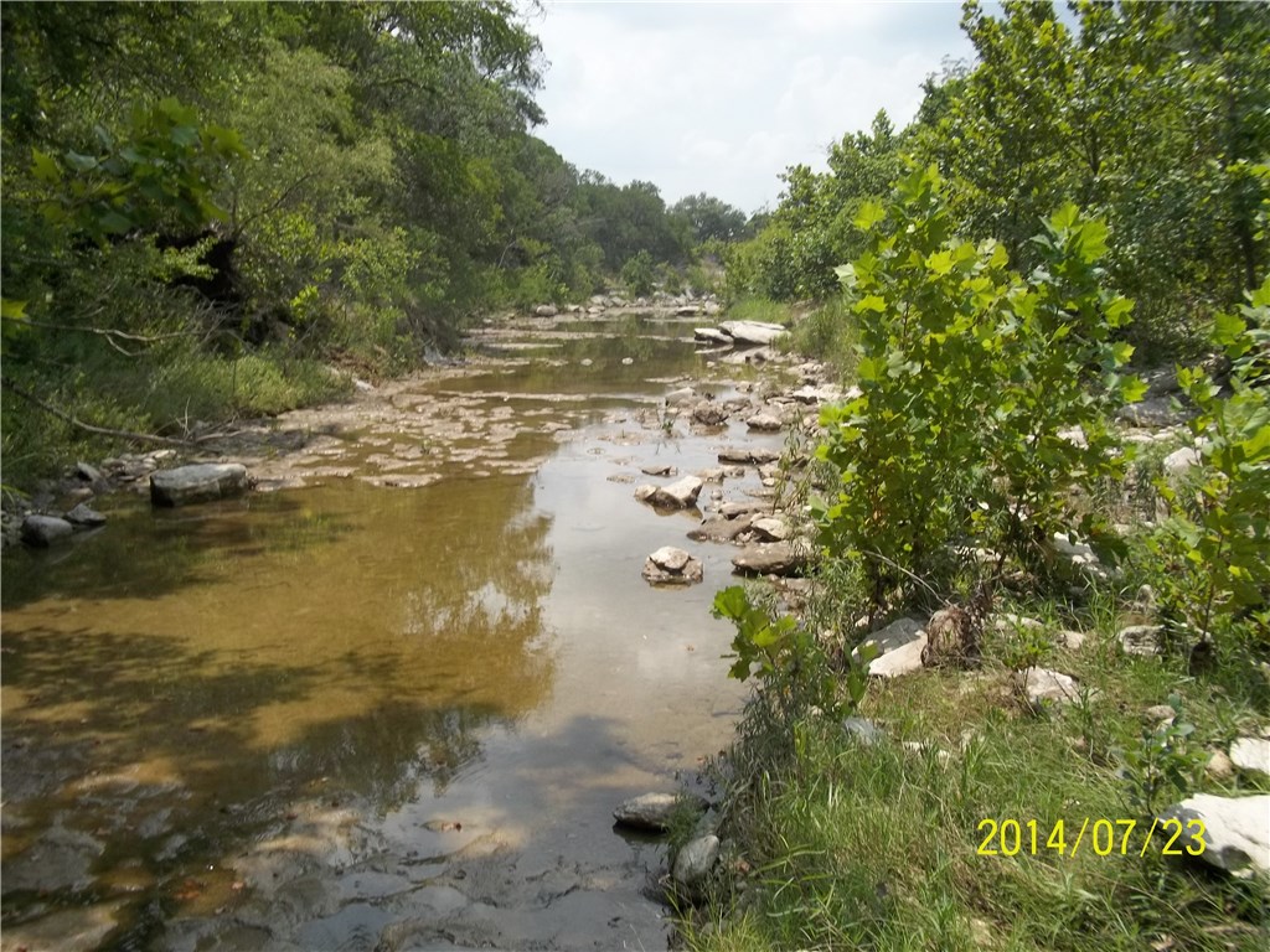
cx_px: 635
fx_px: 1174
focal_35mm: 32
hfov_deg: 56.8
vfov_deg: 44.2
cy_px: 476
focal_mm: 5.7
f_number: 8.8
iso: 80
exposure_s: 1/160
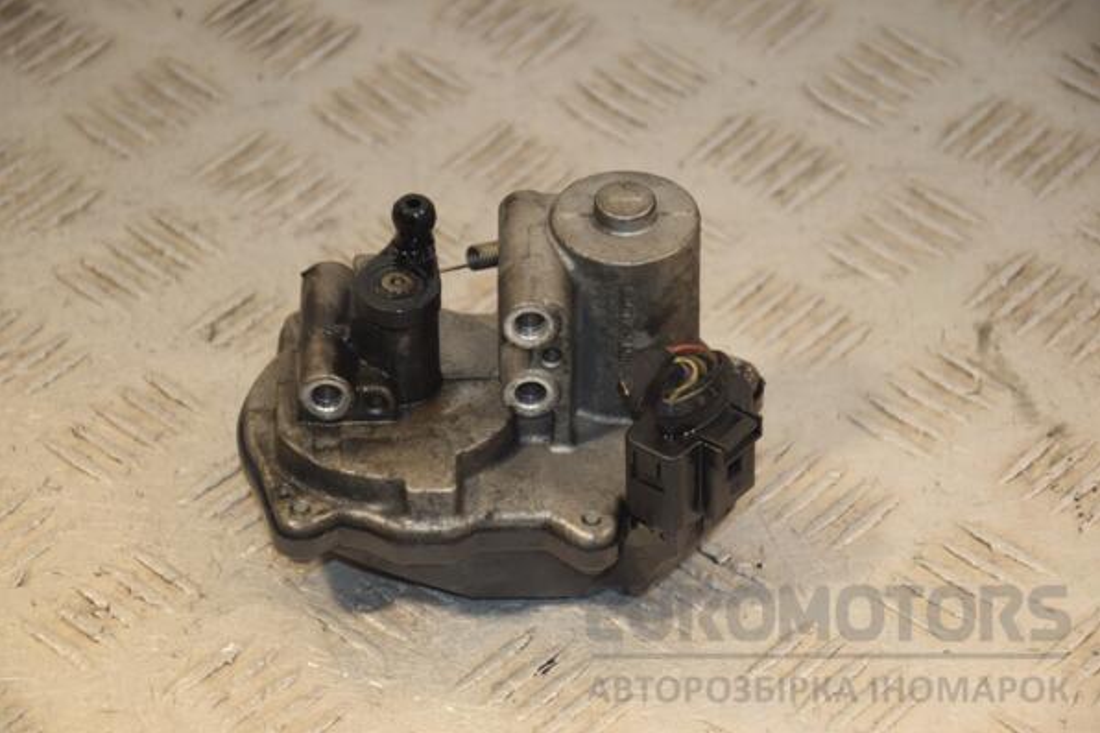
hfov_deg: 14.8
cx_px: 552
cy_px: 367
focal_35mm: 139
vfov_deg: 9.9
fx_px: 4246
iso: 800
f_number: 6.3
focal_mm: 92
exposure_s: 1/200
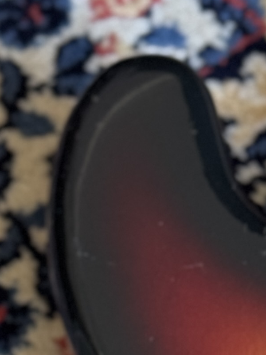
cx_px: 545
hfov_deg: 6.0
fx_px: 2479
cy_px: 604
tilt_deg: -69.3
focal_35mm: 242
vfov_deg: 7.9
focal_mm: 6.76
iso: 250
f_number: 1.78
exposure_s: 1/60
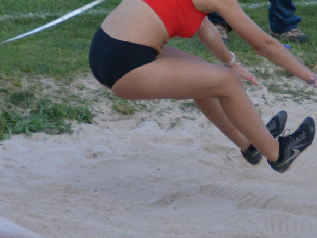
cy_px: -6
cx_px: 193
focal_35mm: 636
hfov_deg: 3.1
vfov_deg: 2.3
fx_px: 5823
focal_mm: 125
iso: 800
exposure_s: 1/640
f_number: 6
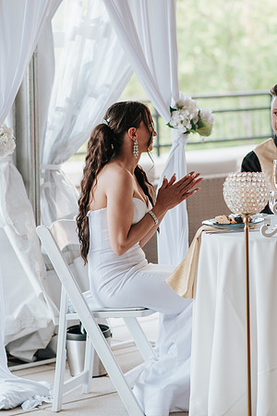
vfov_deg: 16.1
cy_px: 208
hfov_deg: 10.8
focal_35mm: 128
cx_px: 138
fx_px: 1471
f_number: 2.5
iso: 100
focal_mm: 85
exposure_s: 1/250
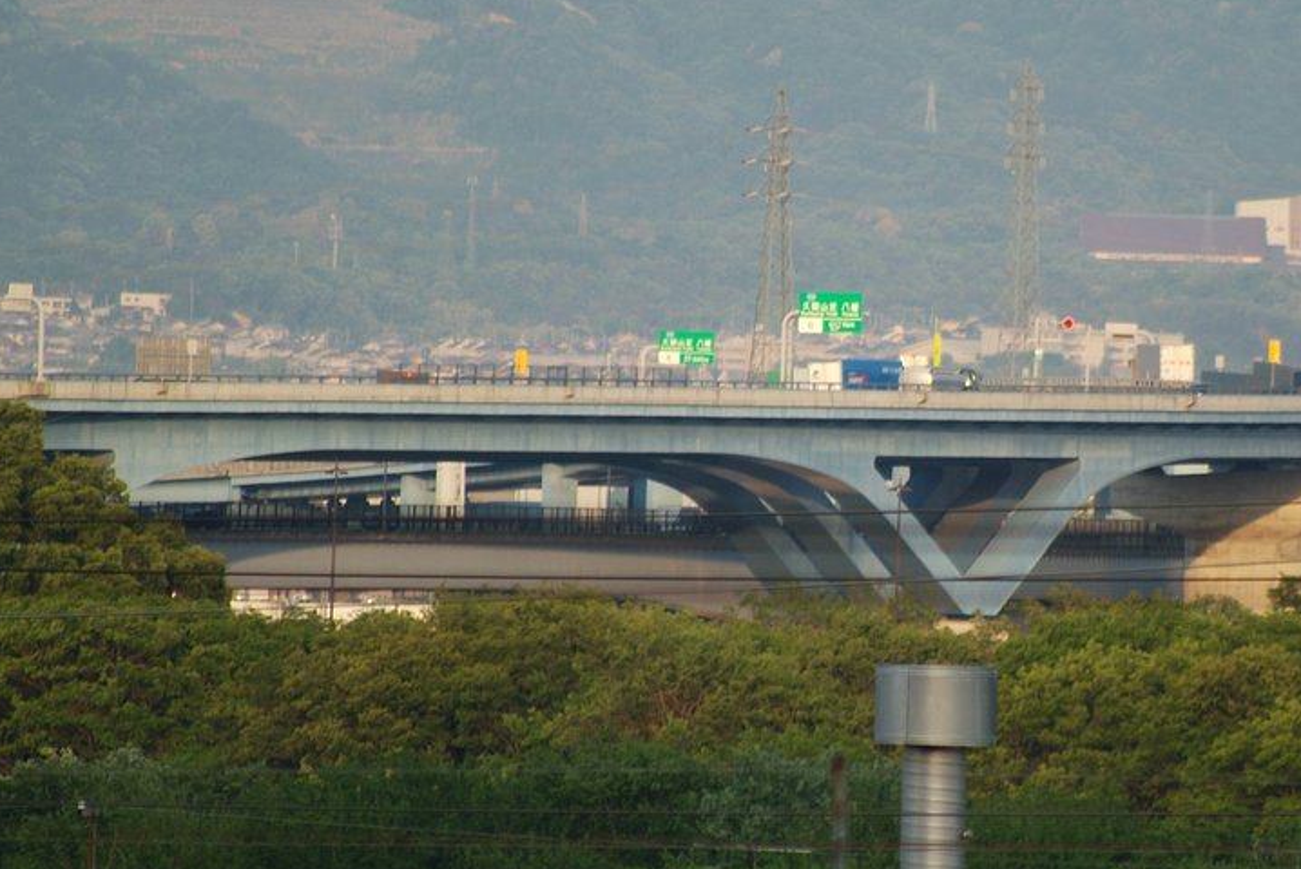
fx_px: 30959
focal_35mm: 856
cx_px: 841
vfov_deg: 1.6
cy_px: 347
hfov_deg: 2.4
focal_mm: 400
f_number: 5.6
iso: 400
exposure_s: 1/350
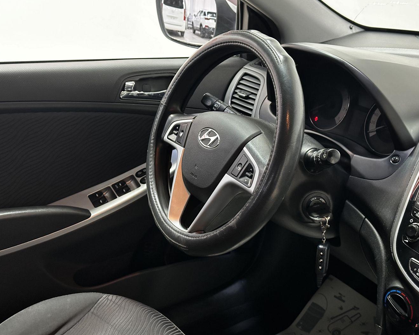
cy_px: 164
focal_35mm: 51
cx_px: 224
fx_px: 632
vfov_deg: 29.7
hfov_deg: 36.6
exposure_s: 1/25
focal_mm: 6.86
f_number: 1.78
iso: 400
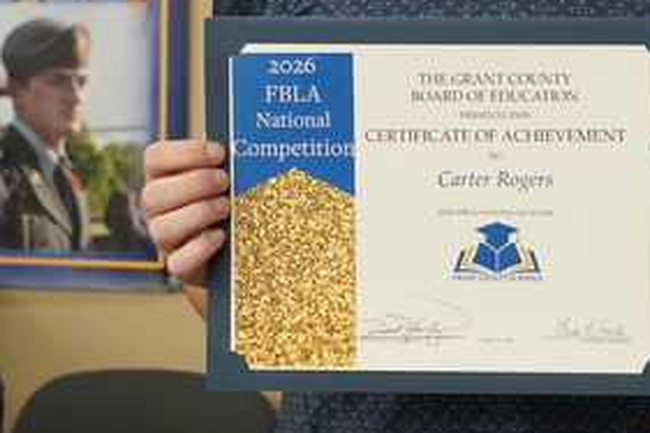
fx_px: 2667
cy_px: 108
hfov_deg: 13.8
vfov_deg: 9.3
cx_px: 553
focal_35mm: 148
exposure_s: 1/160
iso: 2500
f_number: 4
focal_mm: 27
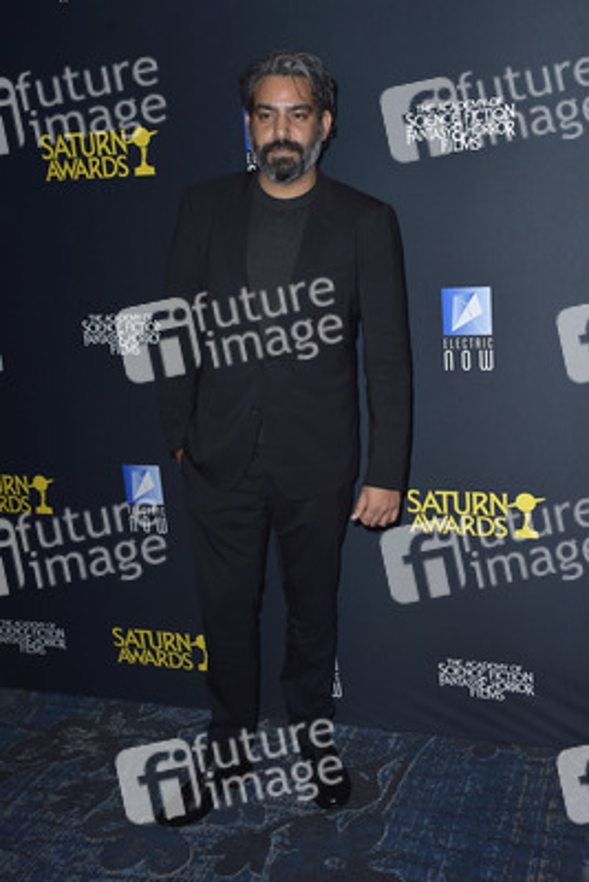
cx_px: 294
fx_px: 883
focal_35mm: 36
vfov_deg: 53.1
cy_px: 441
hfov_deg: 36.9
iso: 250
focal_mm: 36
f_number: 6.3
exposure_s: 1/250
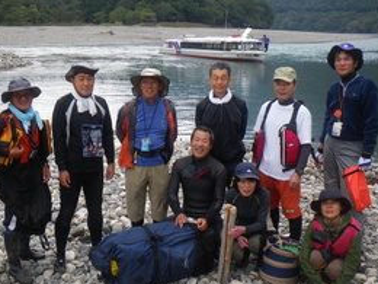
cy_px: 137
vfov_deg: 33.6
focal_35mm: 43
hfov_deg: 43.5
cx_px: 144
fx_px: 470
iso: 50
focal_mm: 5
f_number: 3.5
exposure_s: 1/50
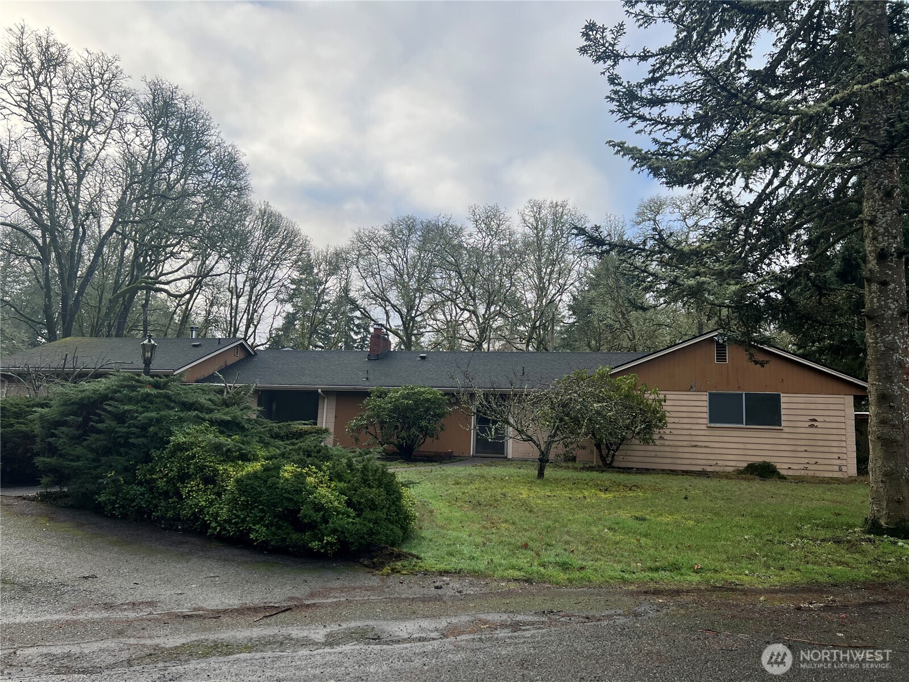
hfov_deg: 67.3
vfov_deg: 53.1
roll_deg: -1.8
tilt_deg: +8.4
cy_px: 341
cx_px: 454
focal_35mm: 26
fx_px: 683
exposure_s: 1/1575
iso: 50
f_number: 1.5
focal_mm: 5.7
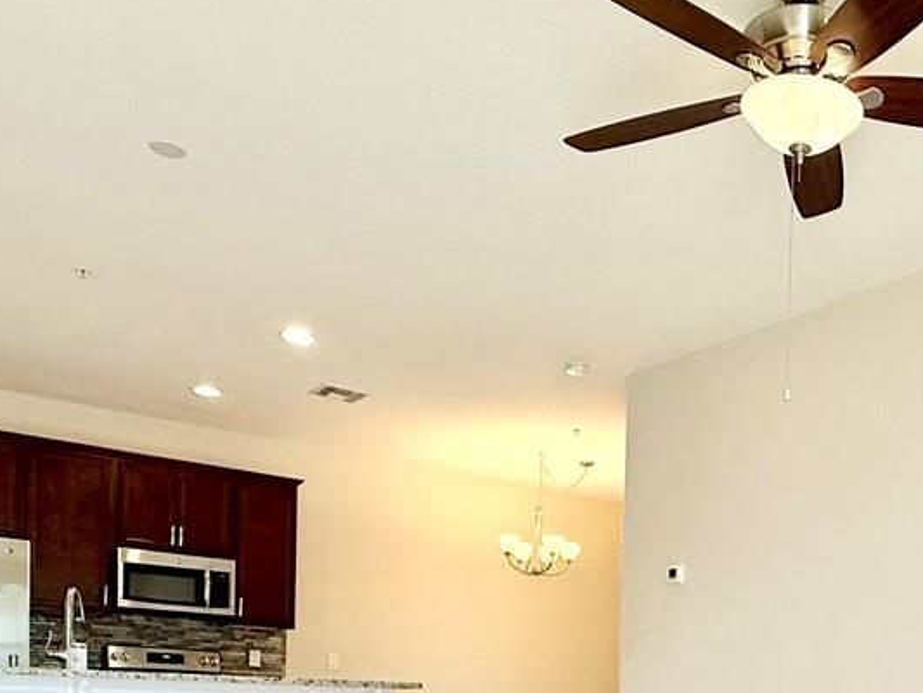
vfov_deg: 30.9
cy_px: 750
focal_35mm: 42
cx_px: 750
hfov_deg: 42.6
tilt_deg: -1.8
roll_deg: -1.7
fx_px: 1120
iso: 125
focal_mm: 2.22
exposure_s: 1/120
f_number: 2.2
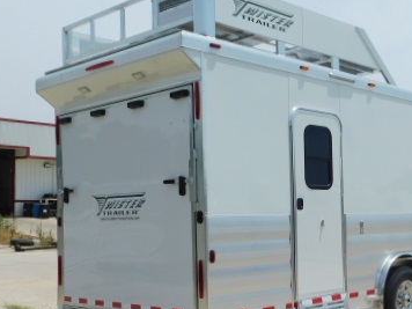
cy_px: 201
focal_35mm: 54
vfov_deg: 26.9
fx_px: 643
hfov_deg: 34.7
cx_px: 316
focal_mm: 5.3
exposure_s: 1/500
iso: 125
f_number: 6.4
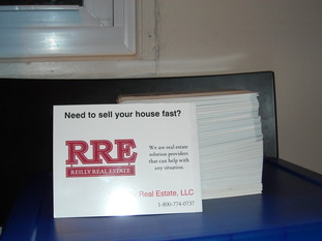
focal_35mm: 45
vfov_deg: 32.0
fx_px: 418
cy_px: 151
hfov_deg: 42.1
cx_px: 155
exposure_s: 1/60
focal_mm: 5.7
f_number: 2.8
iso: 200
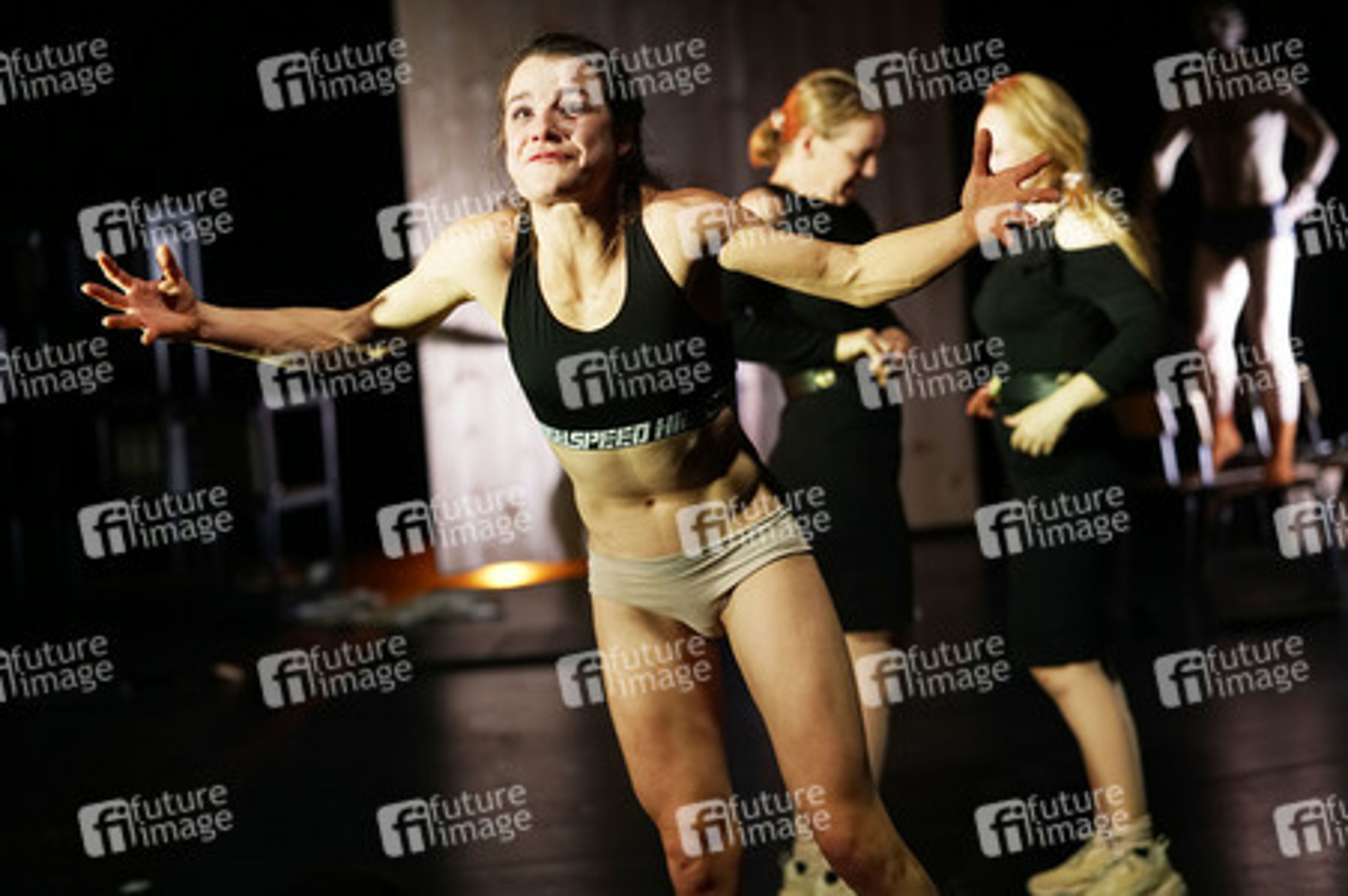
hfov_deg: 23.9
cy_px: 448
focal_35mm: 85
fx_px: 3180
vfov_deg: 16.0
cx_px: 674
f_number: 3.2
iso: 1600
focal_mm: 85
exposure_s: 1/160
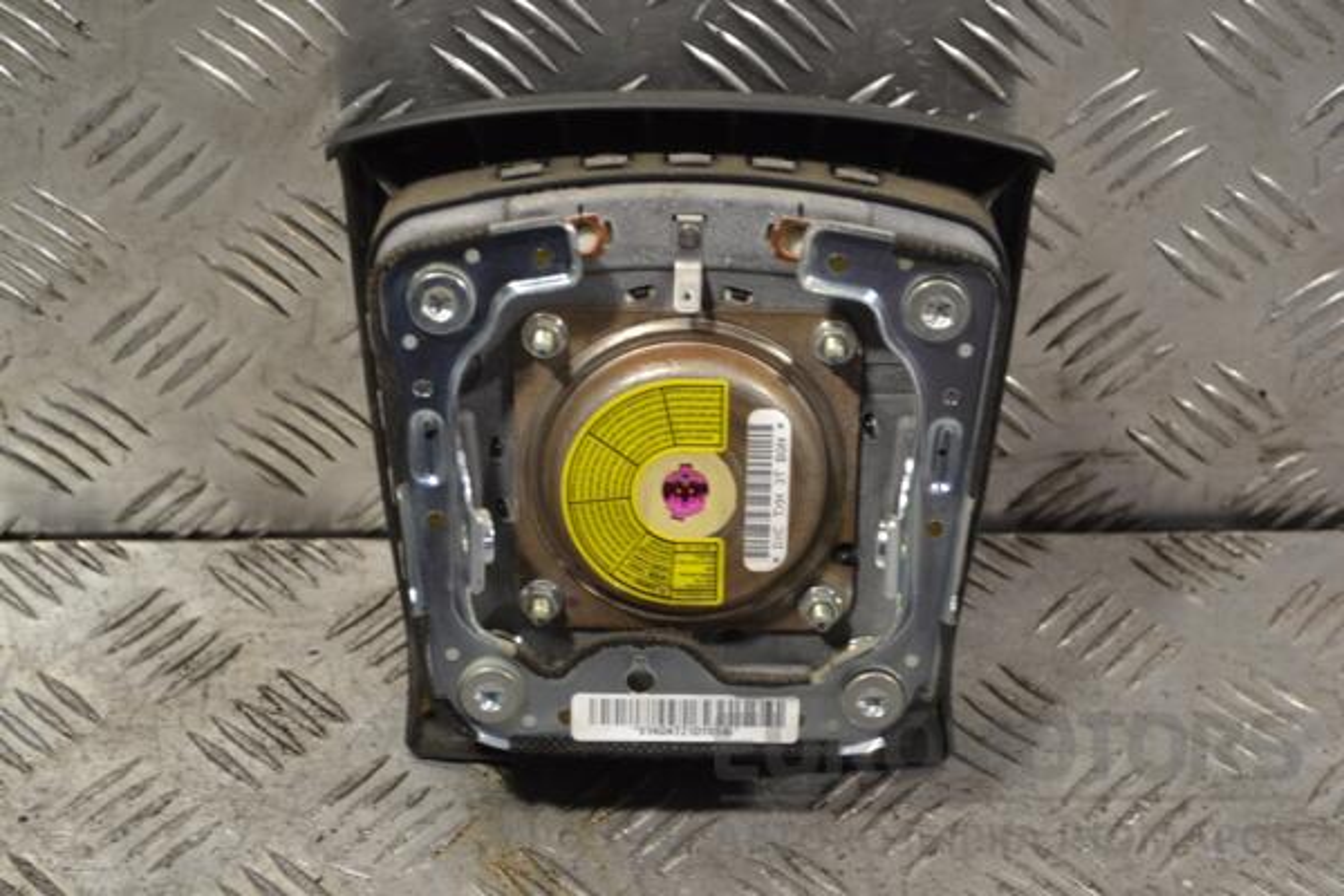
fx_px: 3080
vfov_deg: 16.6
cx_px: 672
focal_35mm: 82
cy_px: 448
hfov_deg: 24.6
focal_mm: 55
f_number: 5.6
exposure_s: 1/60
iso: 400
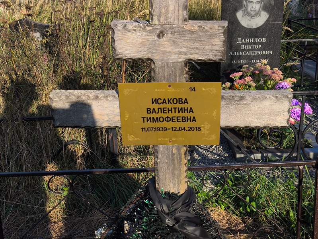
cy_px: 120
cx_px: 159
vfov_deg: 29.1
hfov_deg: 38.2
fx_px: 460
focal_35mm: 50
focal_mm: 4.71
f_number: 1.7
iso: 50
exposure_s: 1/1410
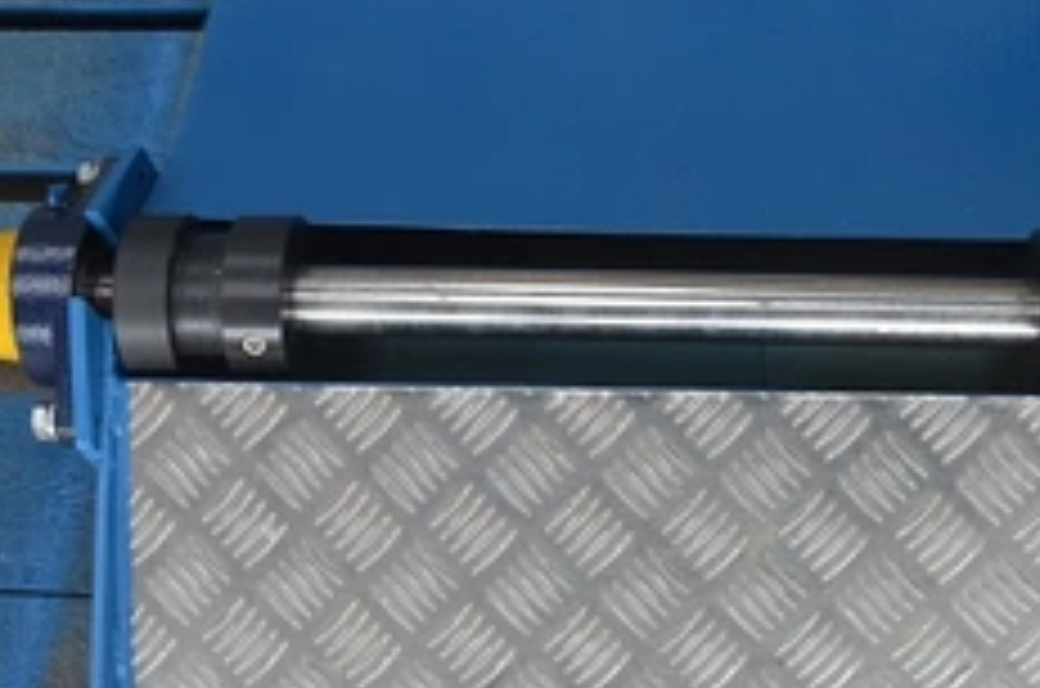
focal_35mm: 52
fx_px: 1499
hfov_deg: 38.1
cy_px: 405
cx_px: 617
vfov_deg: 25.8
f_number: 5
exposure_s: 1/100
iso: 400
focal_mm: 20
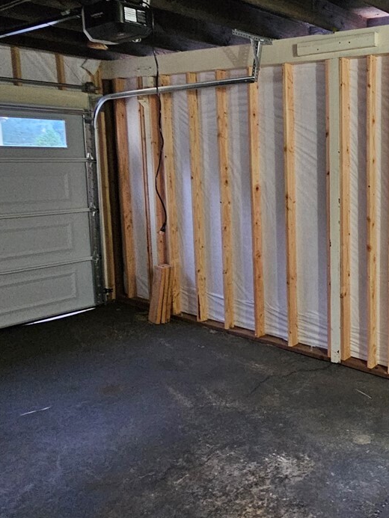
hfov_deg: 41.9
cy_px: 221
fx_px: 449
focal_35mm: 30
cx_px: 369
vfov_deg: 59.7
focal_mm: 2.2
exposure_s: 1/24
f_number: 2.2
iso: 640
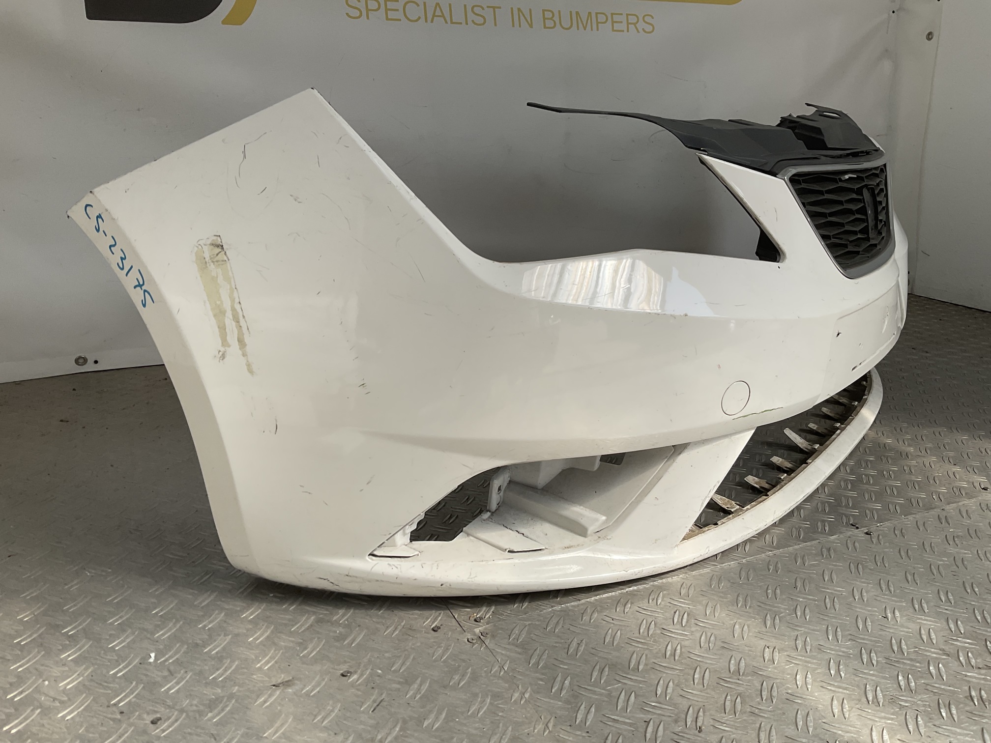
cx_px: 496
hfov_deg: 61.7
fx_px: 830
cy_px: 372
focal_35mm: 29
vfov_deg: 48.2
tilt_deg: -18.0
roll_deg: -2.6
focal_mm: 3
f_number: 1.8
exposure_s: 1/1098
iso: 16
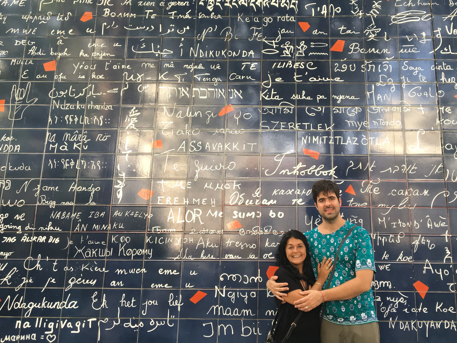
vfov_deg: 40.5
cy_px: 138
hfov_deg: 52.3
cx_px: 272
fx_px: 462
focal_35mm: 35
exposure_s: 1/50
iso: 32
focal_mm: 4.15
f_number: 2.2
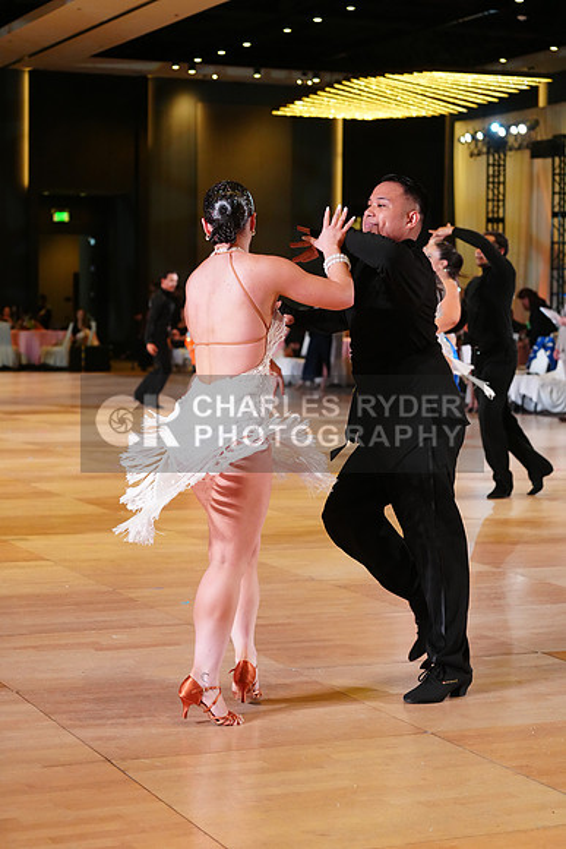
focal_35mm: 73
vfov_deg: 27.7
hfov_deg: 18.7
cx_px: 283
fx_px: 1720
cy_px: 424
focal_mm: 73
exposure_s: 1/400
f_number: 4
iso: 3200
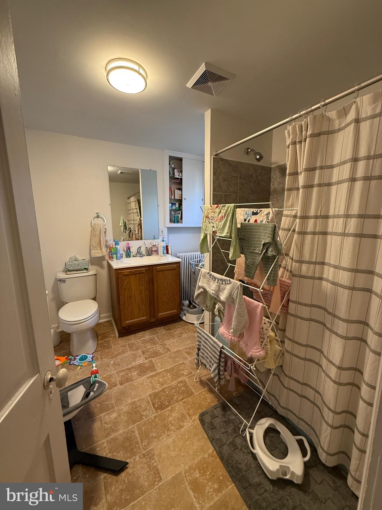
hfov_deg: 85.7
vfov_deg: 102.1
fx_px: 206
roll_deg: -0.2
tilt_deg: -8.9
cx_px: 191
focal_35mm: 14
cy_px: 255
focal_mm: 2.22
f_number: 2.2
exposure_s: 1/120
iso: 320
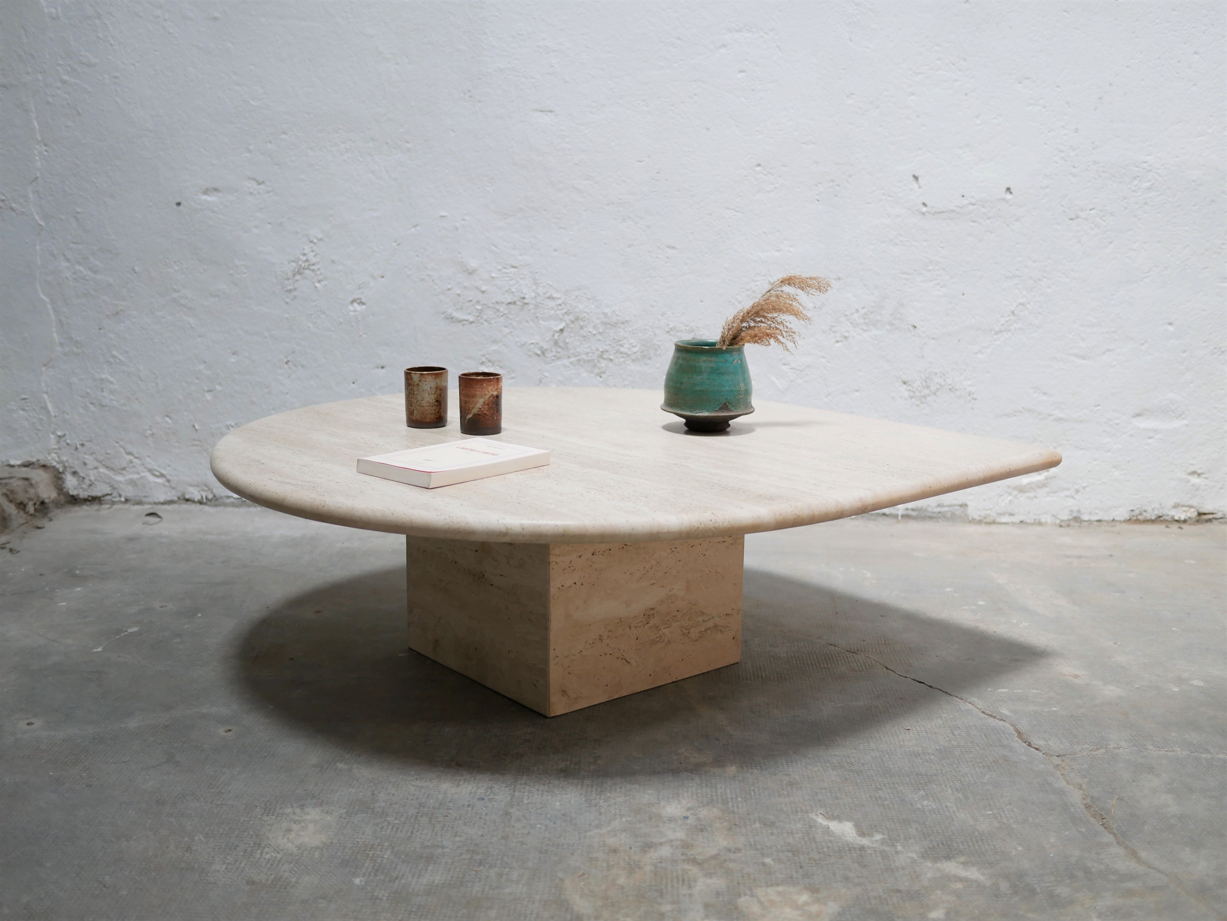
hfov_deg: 46.8
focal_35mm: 40
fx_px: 1418
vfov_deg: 36.0
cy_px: 460
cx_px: 614
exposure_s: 1/60
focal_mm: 20
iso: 320
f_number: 1.7
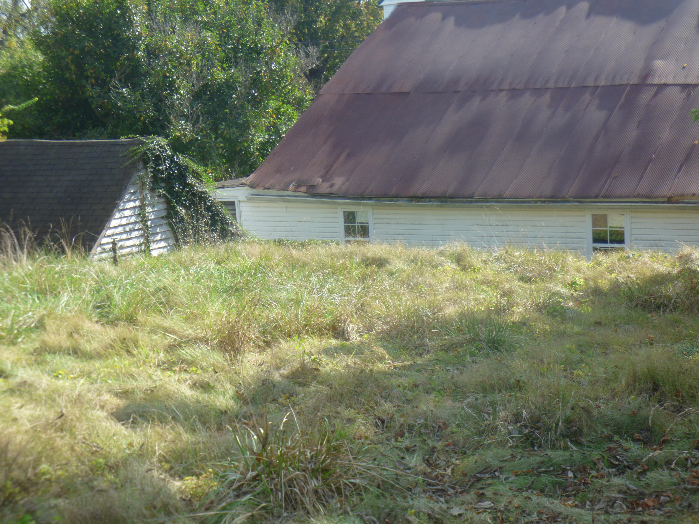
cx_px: 350
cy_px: 262
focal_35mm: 63
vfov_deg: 23.3
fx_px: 1272
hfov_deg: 30.7
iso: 100
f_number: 4.2
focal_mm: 11.21
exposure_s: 1/320
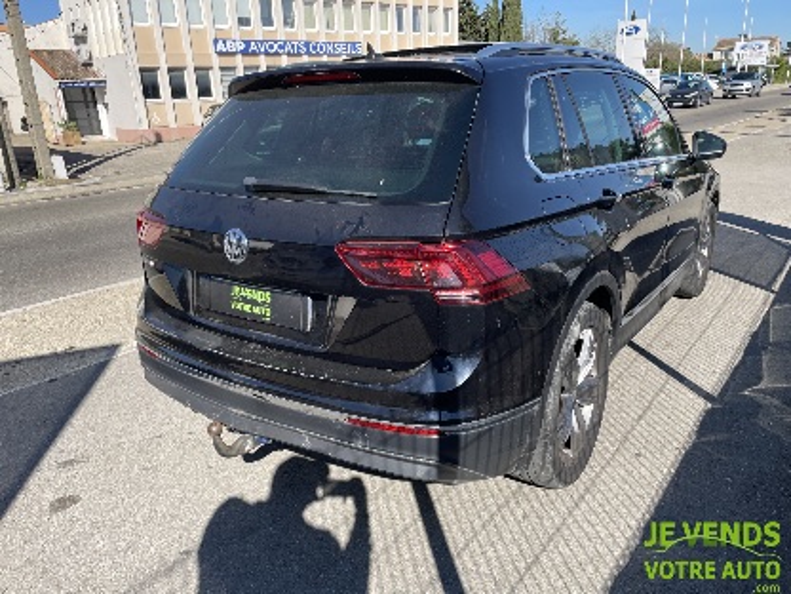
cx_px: 396
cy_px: 297
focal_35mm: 26
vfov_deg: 53.1
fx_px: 594
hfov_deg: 67.3
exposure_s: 1/2092
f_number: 1.6
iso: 32
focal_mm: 4.2
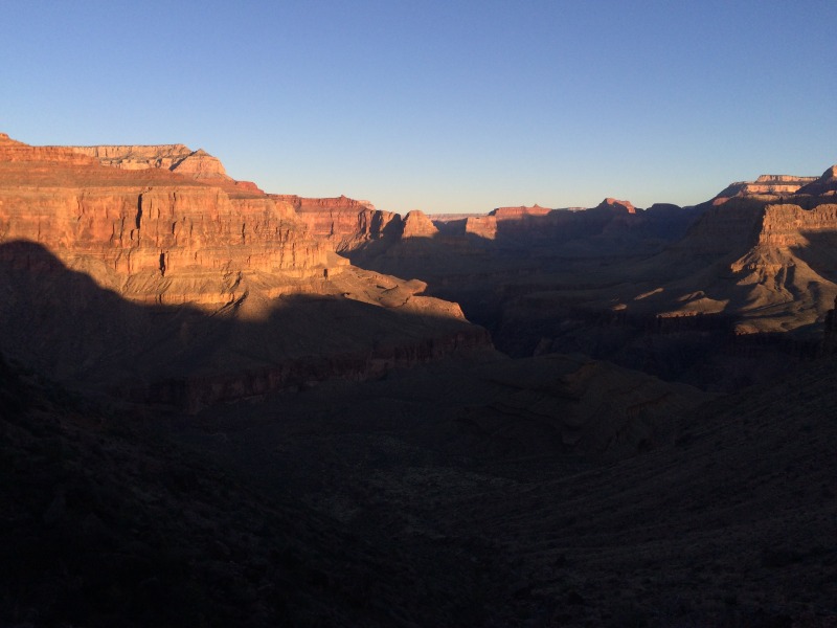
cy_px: 314
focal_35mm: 29
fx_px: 701
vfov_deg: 48.2
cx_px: 418
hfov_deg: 61.7
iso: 32
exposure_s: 1/1172
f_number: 2.2
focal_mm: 4.15
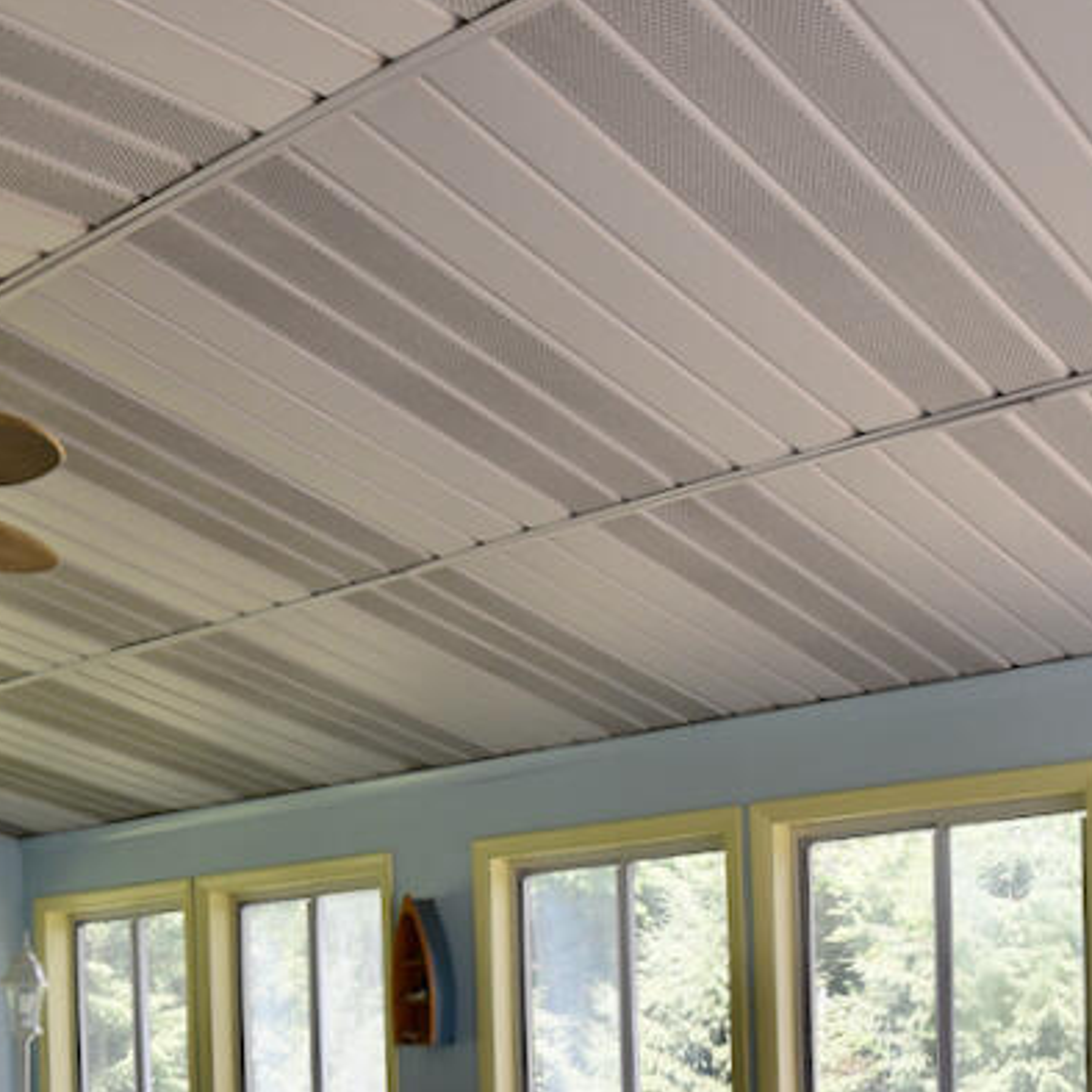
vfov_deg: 33.4
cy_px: 1063
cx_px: 488
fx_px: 1677
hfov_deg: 36.0
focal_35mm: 47
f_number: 5.6
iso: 500
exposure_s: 1/100
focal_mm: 17
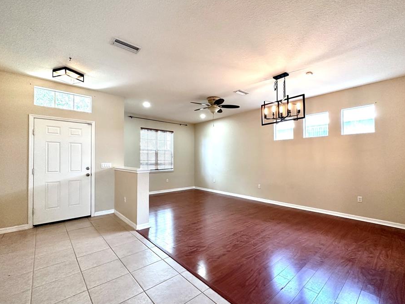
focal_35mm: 16
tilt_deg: +0.2
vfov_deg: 78.1
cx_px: 215
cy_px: 157
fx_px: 187
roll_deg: +0.1
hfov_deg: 94.4
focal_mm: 2.22
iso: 320
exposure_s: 1/120
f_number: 2.2
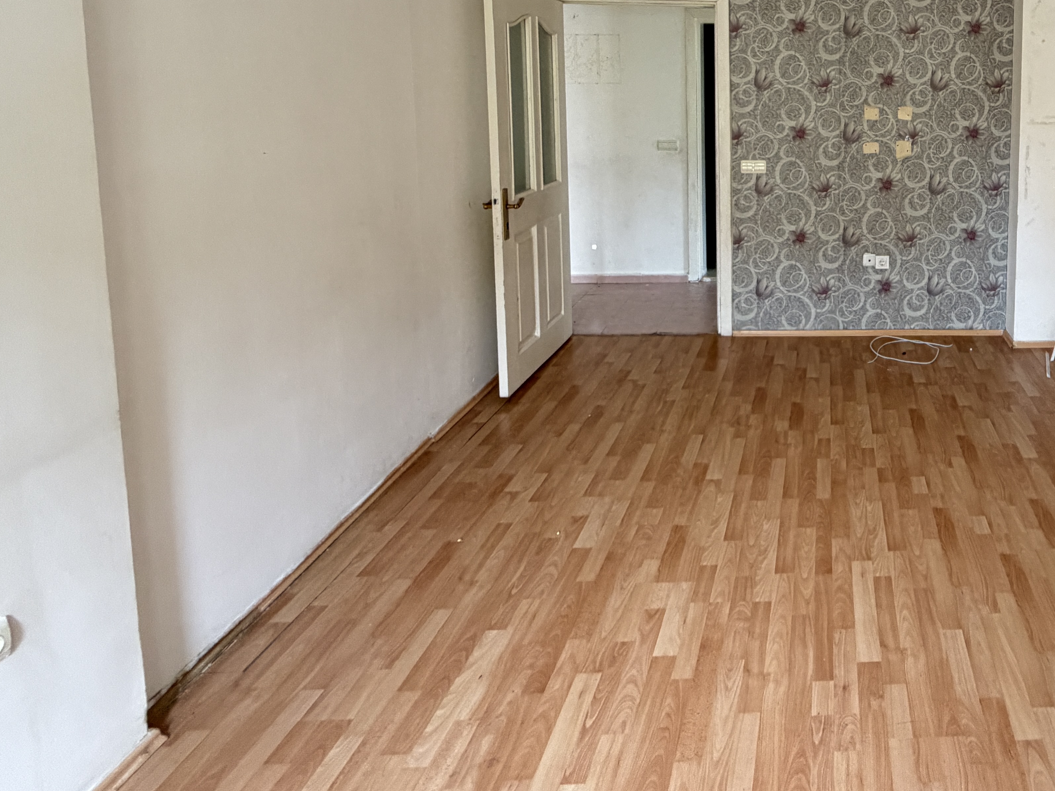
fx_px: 762
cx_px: 884
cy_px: 157
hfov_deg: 61.9
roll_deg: -0.2
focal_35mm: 25
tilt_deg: -5.4
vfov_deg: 51.4
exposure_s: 1/60
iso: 400
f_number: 2.2
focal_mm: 2.22
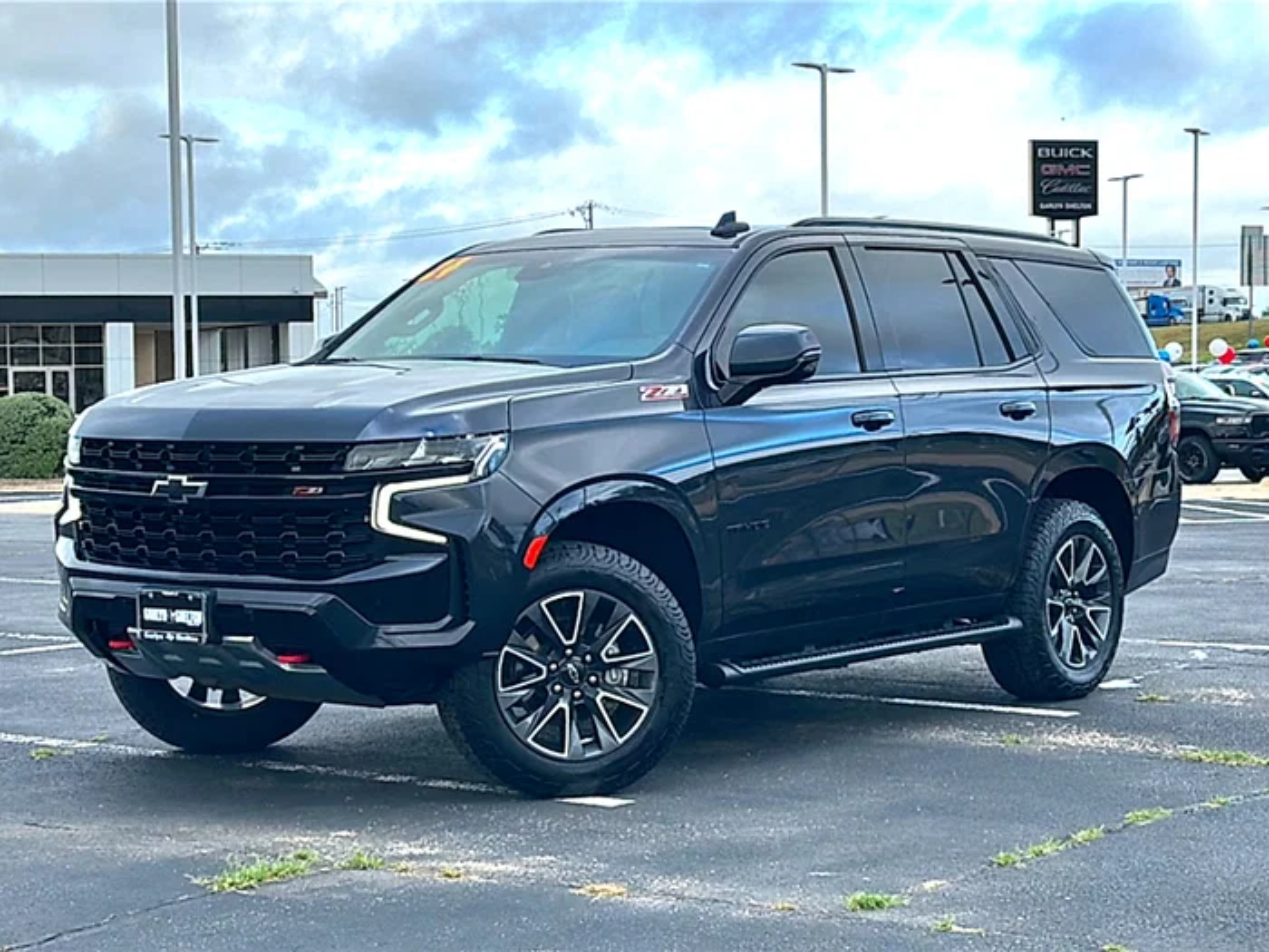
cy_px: 476
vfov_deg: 24.0
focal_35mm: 61
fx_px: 2236
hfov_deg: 31.7
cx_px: 634
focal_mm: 6.86
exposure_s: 1/799
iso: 64
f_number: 1.78
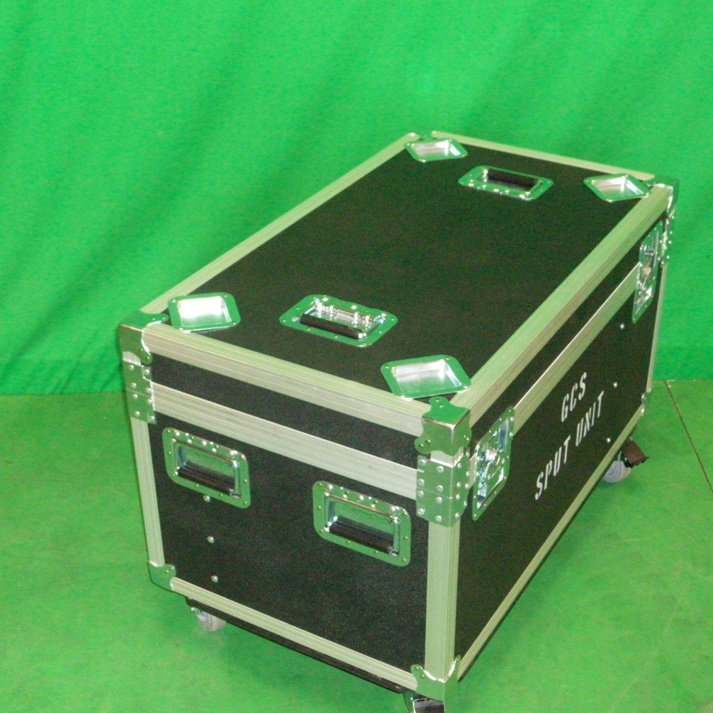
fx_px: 1165
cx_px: 419
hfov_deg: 33.9
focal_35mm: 50
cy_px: 359
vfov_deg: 34.0
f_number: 3.2
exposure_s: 1/65.1
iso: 320
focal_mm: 7.1
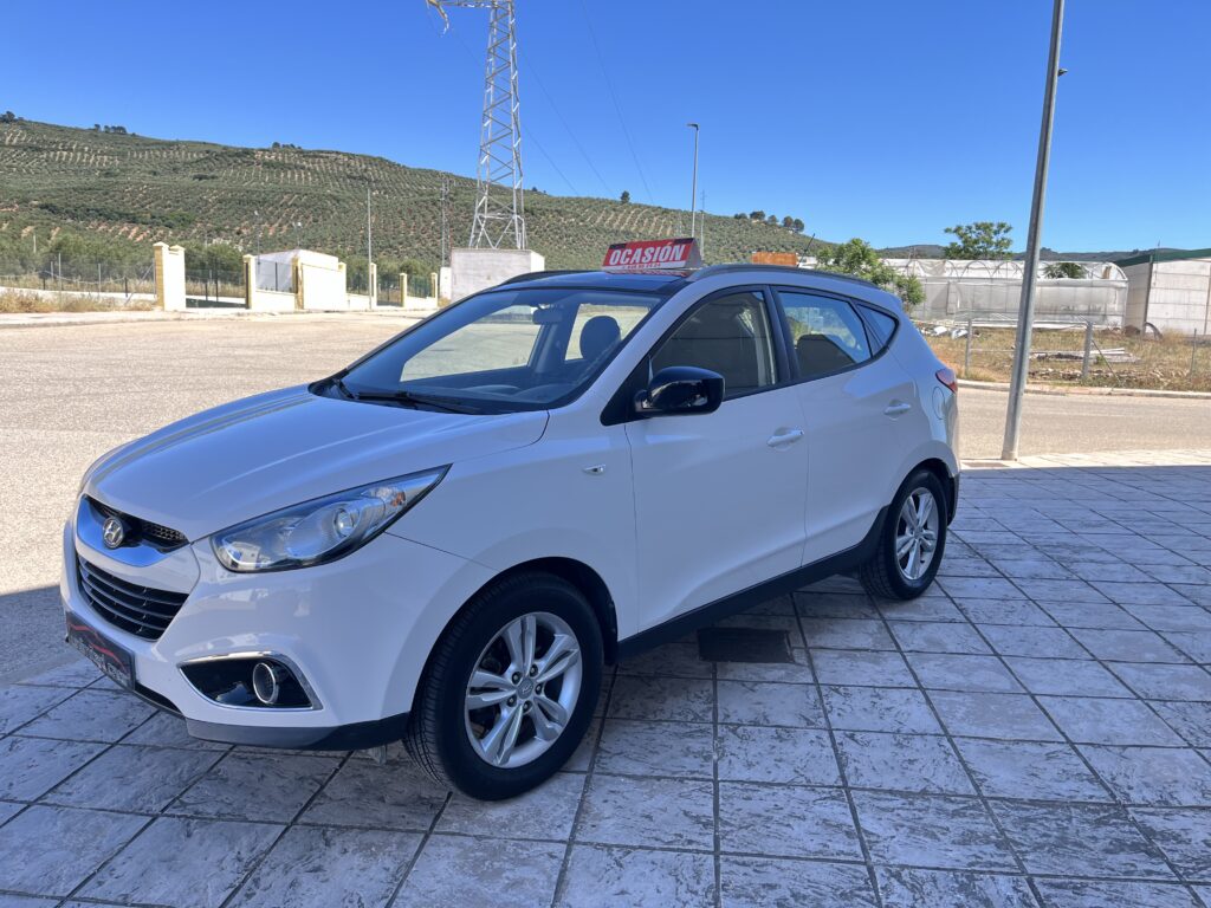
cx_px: 606
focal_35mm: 26
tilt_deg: -6.9
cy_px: 454
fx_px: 910
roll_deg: -1.3
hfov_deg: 67.3
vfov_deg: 53.1
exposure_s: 1/461
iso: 50
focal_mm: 5.1
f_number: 1.6
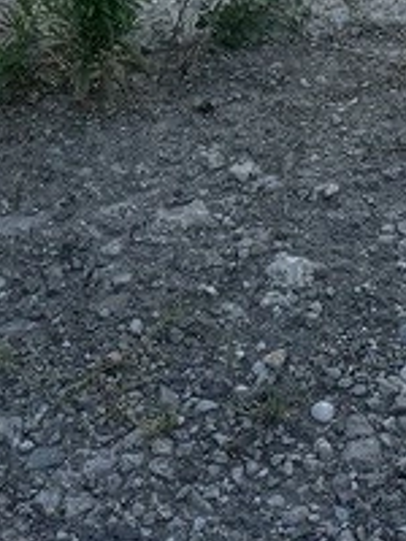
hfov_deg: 11.7
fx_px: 1877
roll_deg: -2.1
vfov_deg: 14.9
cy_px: -333
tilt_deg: -16.7
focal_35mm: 120
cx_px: 636
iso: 80
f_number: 1.78
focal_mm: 6.76
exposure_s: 1/6173
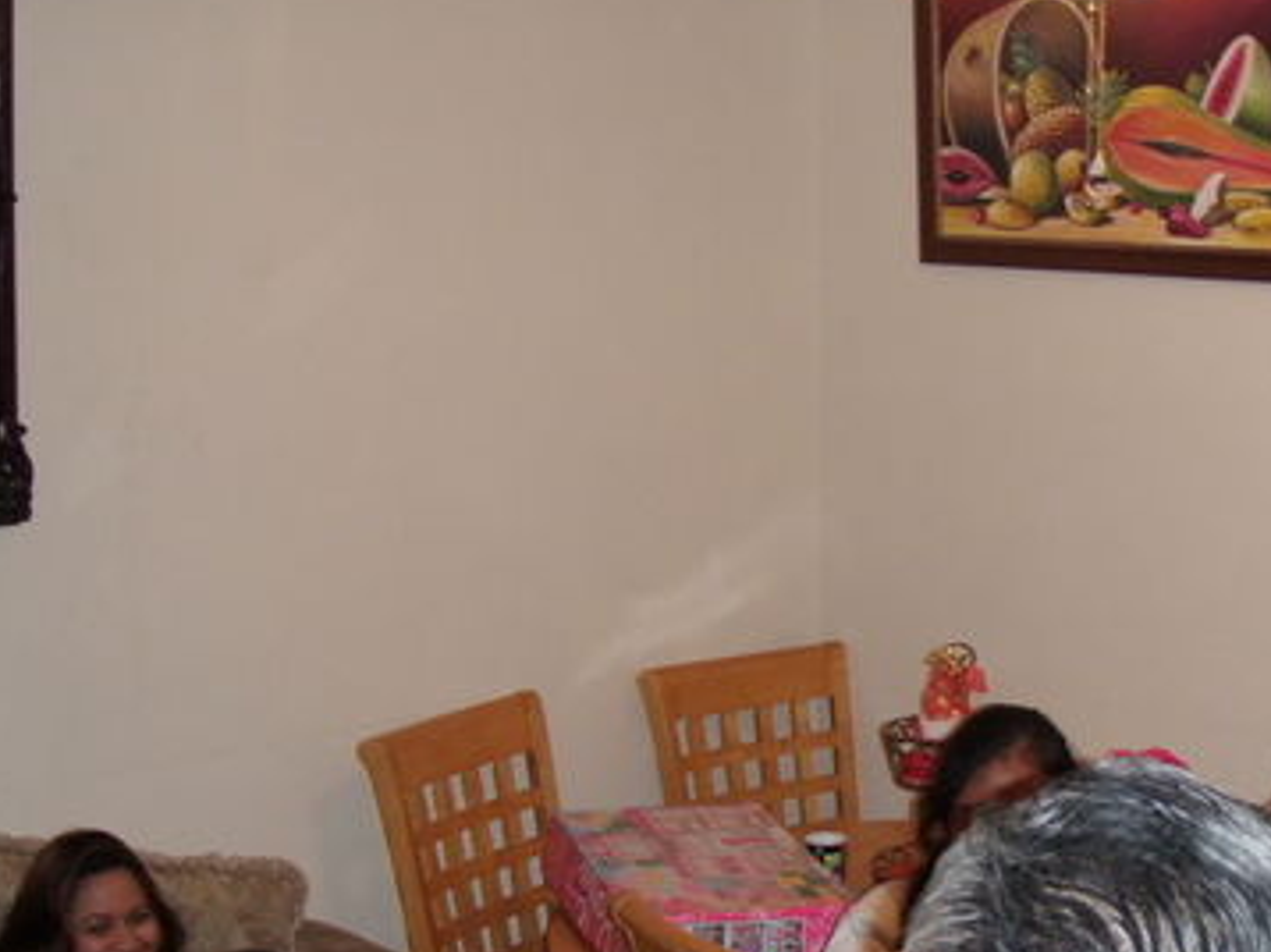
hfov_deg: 28.3
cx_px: 891
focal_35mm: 68
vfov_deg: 21.5
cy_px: 657
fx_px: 2495
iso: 200
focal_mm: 6.7
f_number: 3.5
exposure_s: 1/30
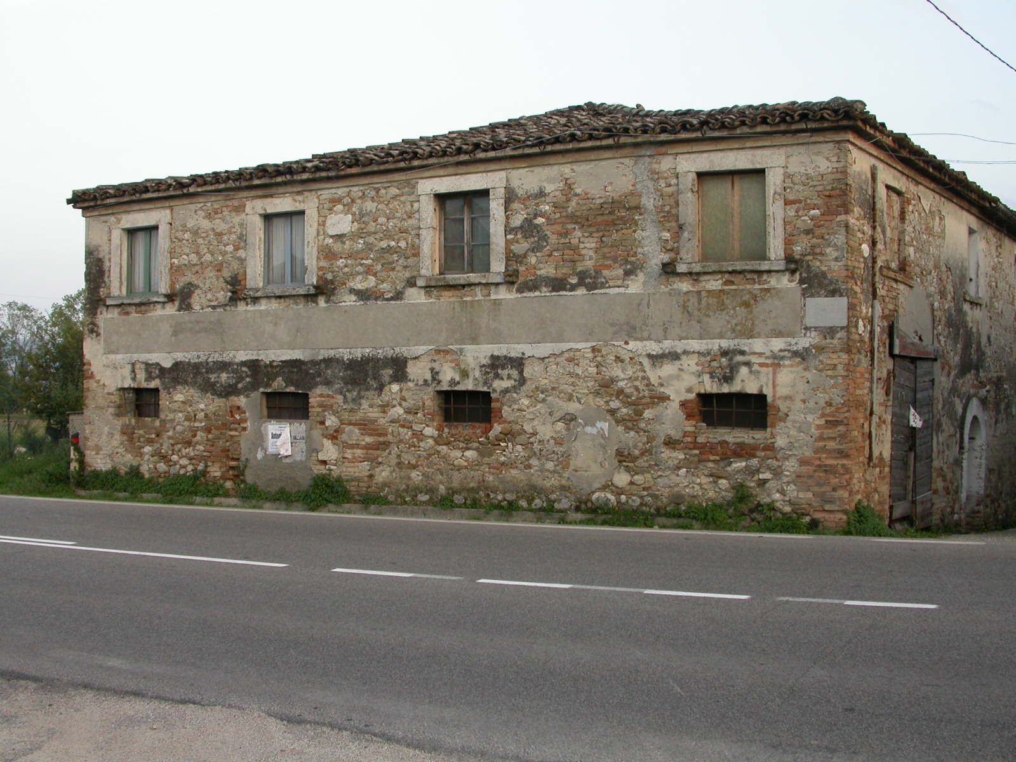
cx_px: 508
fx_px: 1115
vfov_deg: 37.7
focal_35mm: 38
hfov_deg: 49.0
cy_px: 381
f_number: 3.7
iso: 100
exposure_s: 1/87.6
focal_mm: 7.85
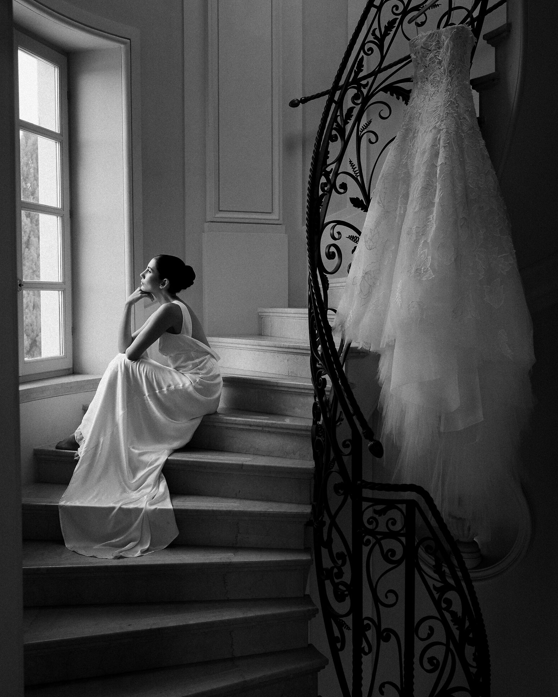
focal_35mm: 38
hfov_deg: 39.2
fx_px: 784
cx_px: 281
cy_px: 327
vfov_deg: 47.9
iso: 1000
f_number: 4
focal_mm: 33
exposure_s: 1/60
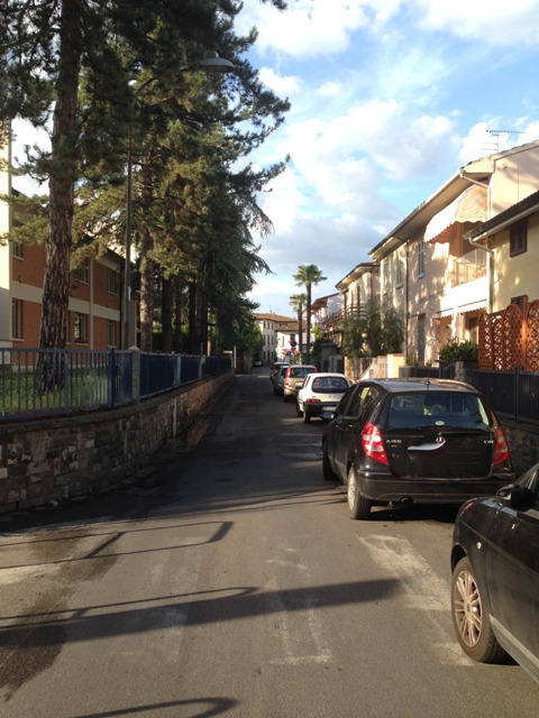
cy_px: 359
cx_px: 270
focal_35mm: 33
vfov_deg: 55.4
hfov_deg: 42.9
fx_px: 685
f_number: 2.4
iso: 50
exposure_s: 1/396
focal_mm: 4.12
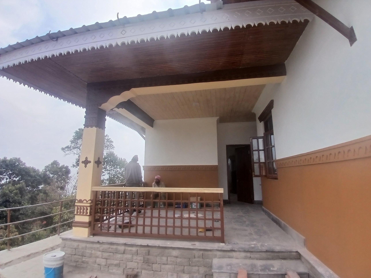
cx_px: 186
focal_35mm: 17
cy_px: 139
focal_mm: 1.4
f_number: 2.2
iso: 50
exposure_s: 1/194
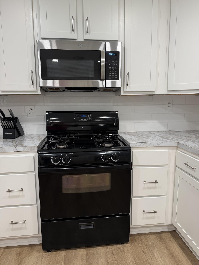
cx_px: 103
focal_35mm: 25
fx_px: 192
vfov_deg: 69.4
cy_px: 133
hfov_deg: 54.9
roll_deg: +0.2
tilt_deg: -8.9
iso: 125
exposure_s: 1/60
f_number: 1.78
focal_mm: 6.76
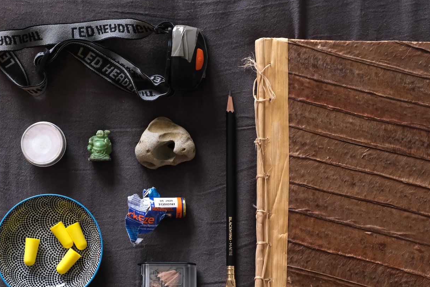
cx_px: 221
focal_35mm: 110
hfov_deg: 18.6
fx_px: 1314
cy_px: 161
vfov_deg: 12.5
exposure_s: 1/1000
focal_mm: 56
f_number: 4
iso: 4000
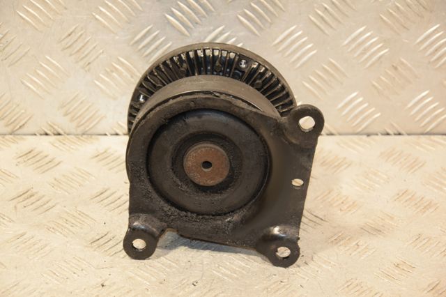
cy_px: 148
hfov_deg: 18.2
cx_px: 223
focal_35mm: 112
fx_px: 1393
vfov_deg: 12.2
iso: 800
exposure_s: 1/100
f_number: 5.3
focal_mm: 75
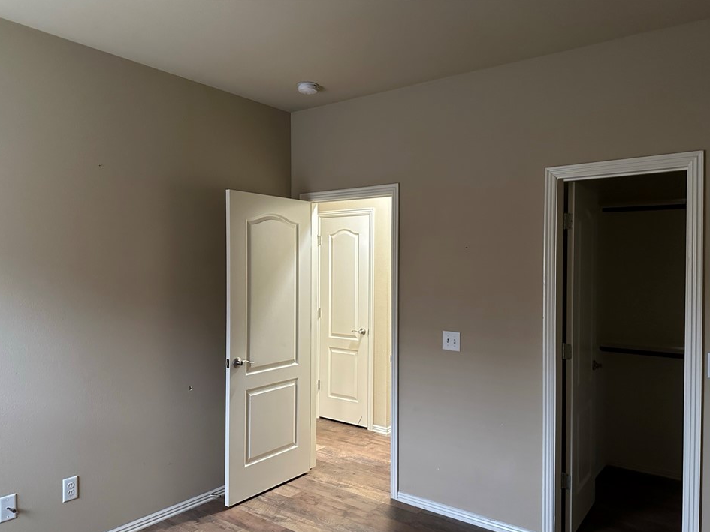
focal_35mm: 26
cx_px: 362
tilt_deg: -1.8
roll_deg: -0.4
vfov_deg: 53.0
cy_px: 284
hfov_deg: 67.3
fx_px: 533
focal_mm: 6.86
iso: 640
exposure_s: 1/40
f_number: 1.78
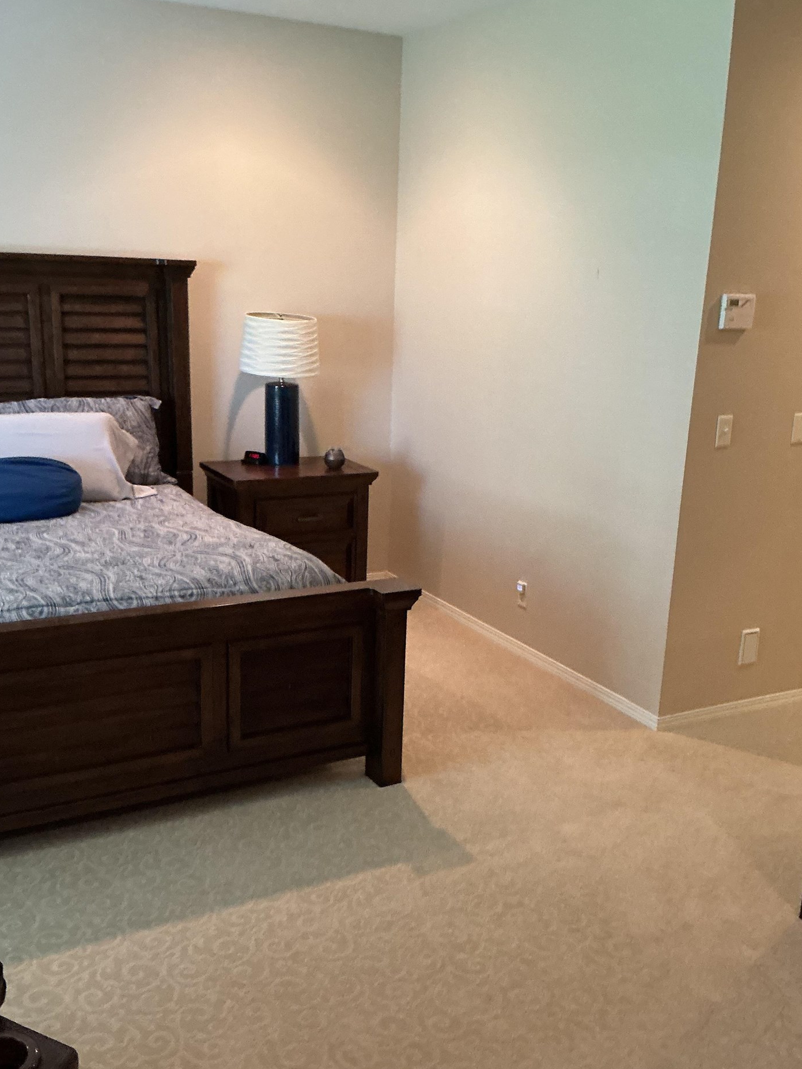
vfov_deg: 51.3
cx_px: 428
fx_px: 1112
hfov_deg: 39.6
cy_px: 579
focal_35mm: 36
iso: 250
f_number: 1.8
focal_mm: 3
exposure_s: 1/60
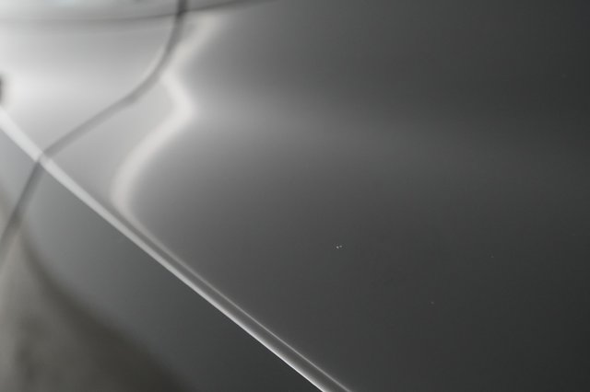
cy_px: 196
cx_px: 295
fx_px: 459
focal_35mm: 28
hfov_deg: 65.5
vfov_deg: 46.4
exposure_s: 1/100
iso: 5000
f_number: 4.5
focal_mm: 28
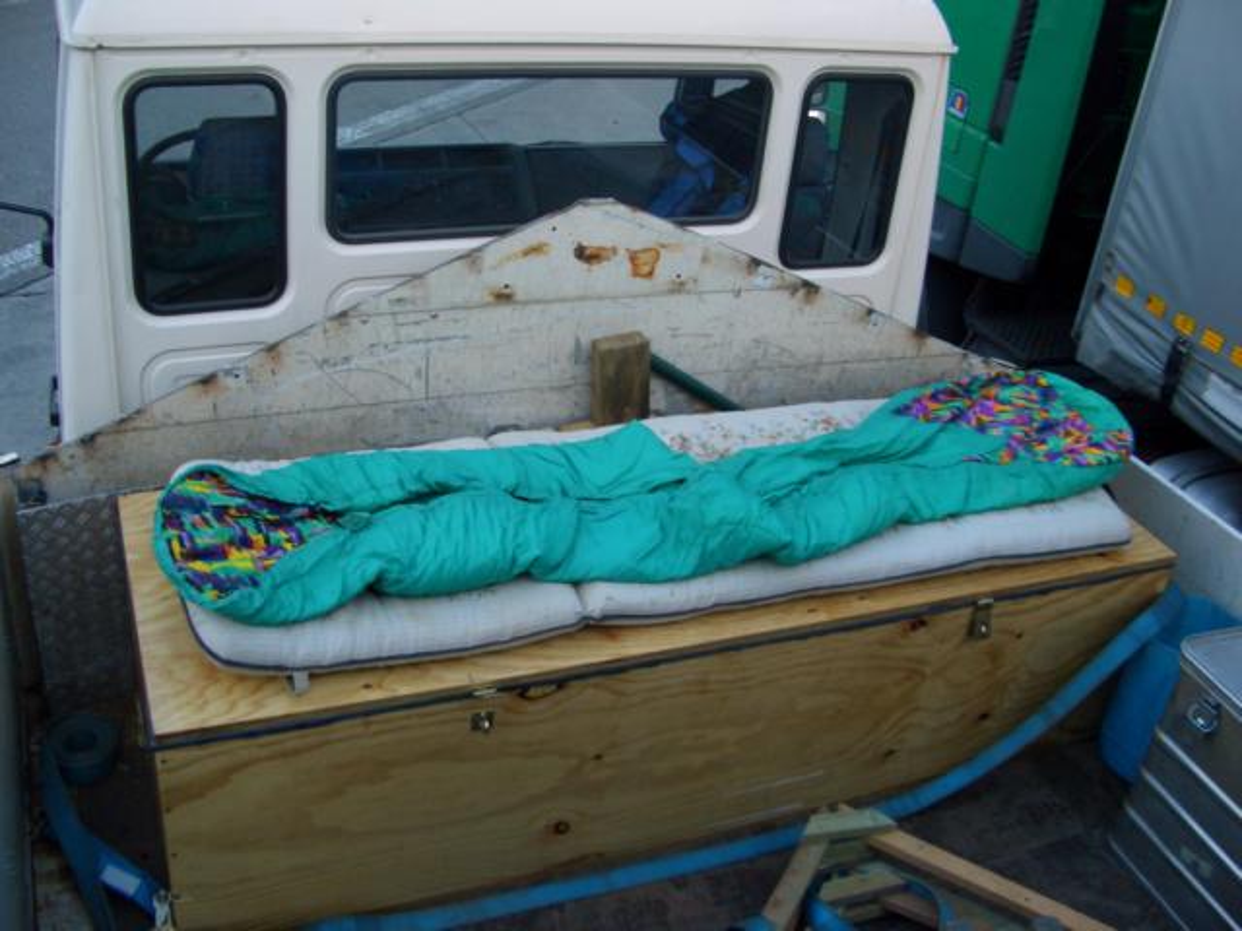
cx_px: 621
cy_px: 466
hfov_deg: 52.6
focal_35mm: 35
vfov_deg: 40.7
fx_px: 1256
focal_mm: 5.8
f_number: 2.6
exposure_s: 1/30
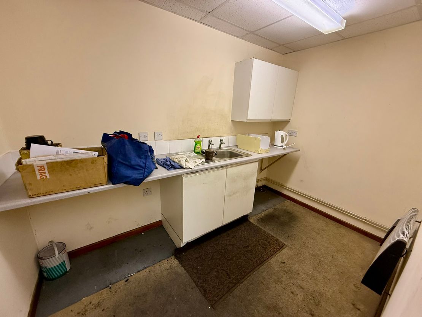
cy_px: 158
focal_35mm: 14
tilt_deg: -17.1
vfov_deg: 85.7
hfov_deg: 102.1
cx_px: 211
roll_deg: -2.2
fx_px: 171
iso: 200
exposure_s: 1/100
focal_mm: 2.22
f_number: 2.2
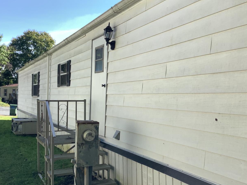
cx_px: 143
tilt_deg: -2.0
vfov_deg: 38.6
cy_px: 107
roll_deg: -2.5
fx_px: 264
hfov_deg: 49.9
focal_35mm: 37
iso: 25
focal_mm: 3.3
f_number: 2.4
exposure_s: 1/491
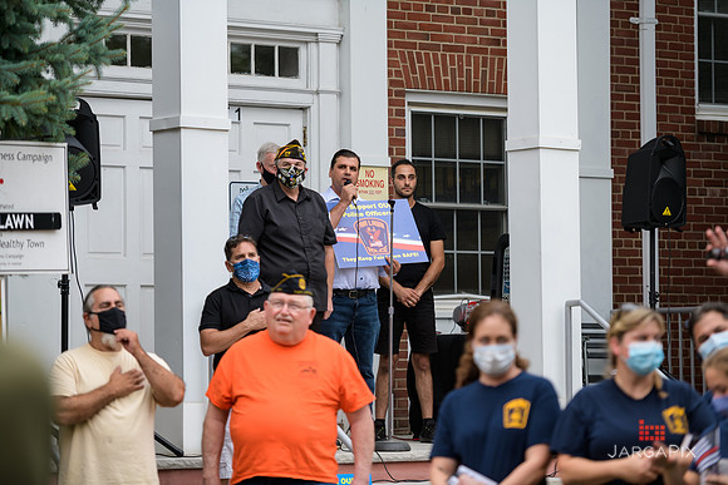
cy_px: 242
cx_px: 364
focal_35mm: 135
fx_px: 2731
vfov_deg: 10.2
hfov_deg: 15.2
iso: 200
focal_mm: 135
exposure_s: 1/200
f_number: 3.2
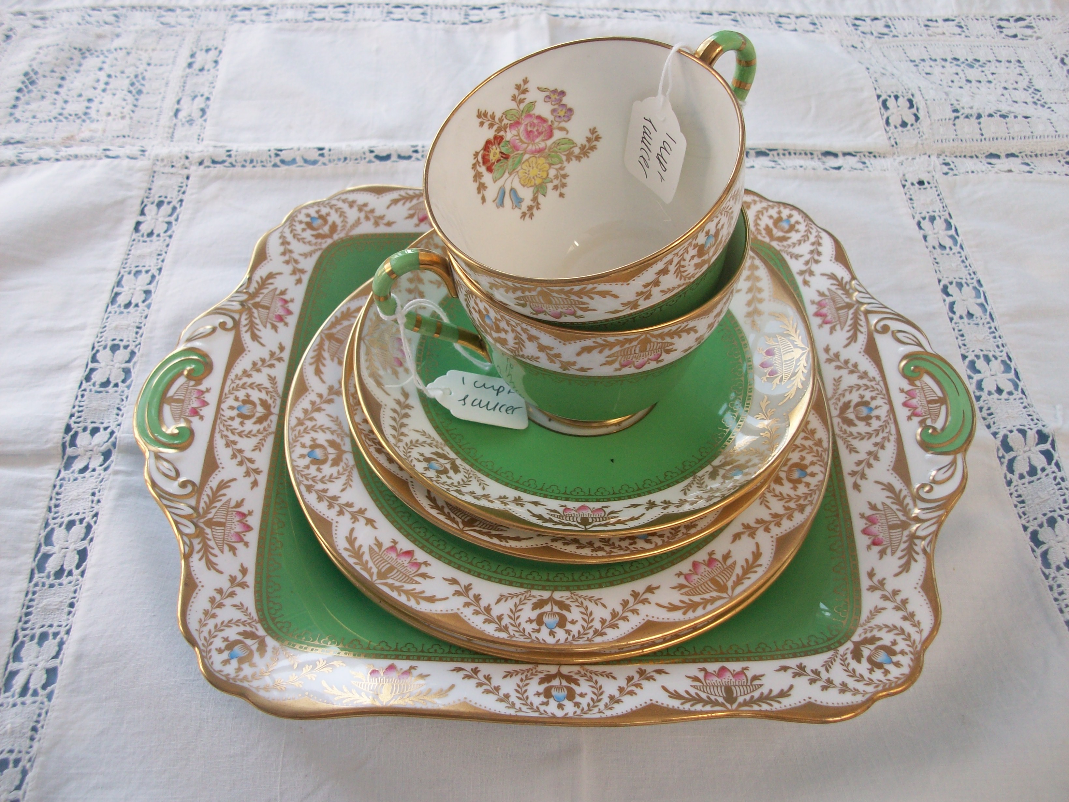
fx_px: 1050
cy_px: 401
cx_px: 534
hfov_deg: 54.0
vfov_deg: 41.8
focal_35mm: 34
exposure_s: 1/60
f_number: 2.8
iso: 64
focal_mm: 5.7
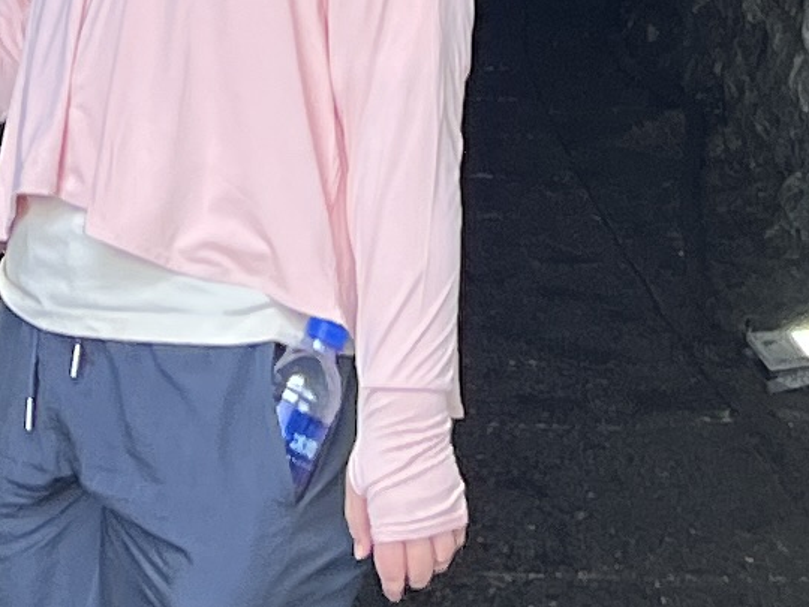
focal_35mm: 194
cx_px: 166
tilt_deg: +10.8
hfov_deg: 10.2
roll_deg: -2.4
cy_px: -1577
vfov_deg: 6.5
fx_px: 4534
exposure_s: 1/581
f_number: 1.5
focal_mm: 5.7
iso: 50
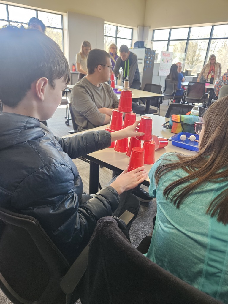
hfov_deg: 58.9
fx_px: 202
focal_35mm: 23
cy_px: 152
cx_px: 114
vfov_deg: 73.9
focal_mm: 5.4
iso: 250
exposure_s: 1/120
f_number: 1.8
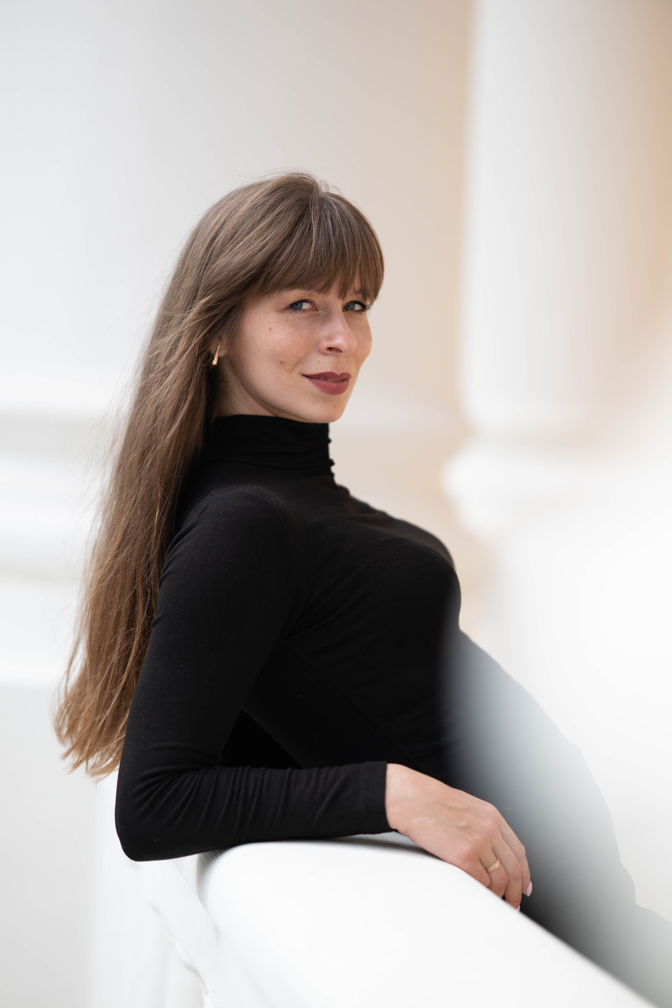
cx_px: 336
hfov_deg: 16.1
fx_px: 2380
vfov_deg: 23.9
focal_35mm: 85
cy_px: 504
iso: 90
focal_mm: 85
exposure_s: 1/2500
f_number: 1.8
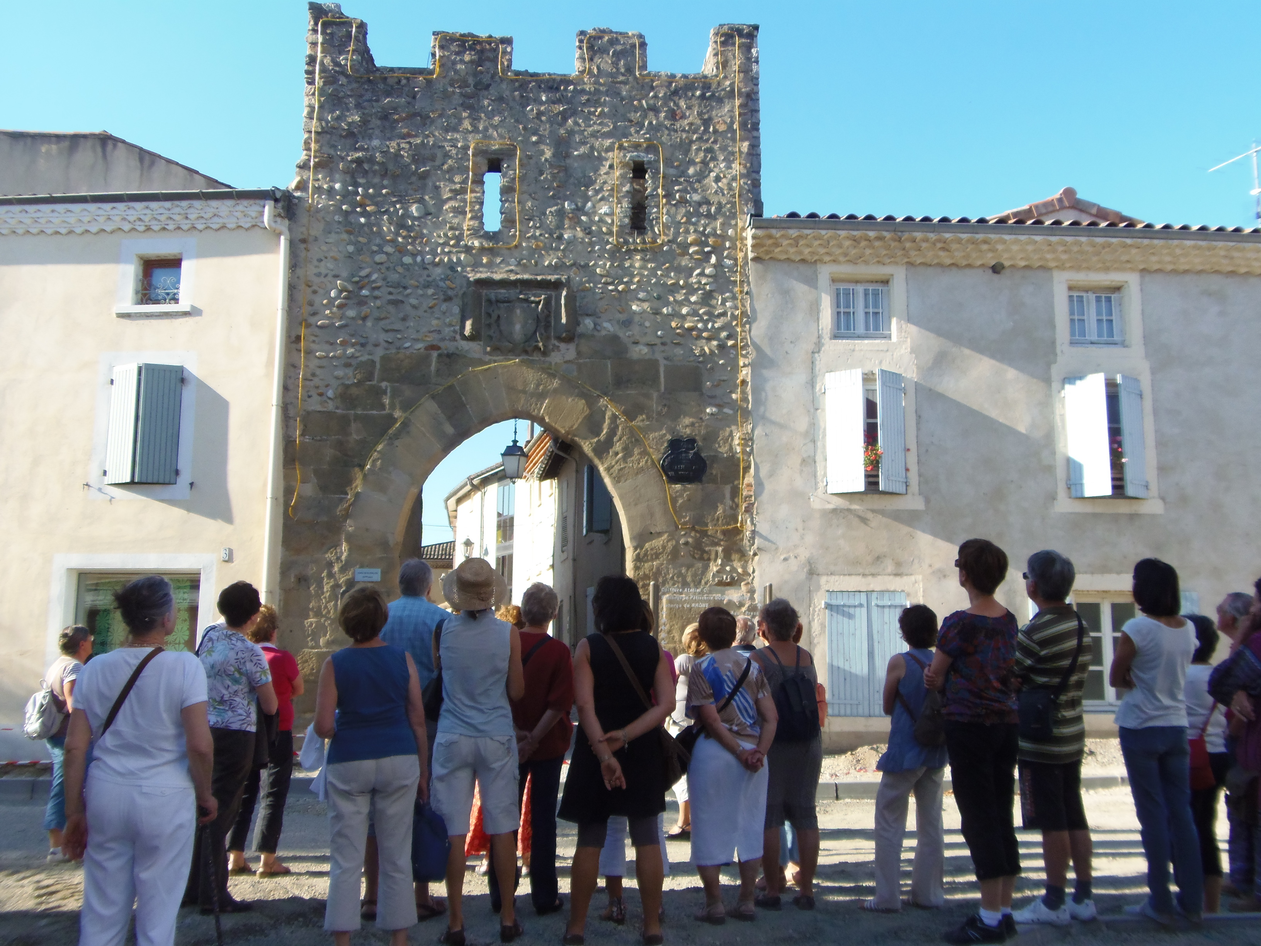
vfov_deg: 46.8
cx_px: 630
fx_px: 1093
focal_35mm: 30
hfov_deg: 60.0
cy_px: 473
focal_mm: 5.5
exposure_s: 1/800
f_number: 3.2
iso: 160
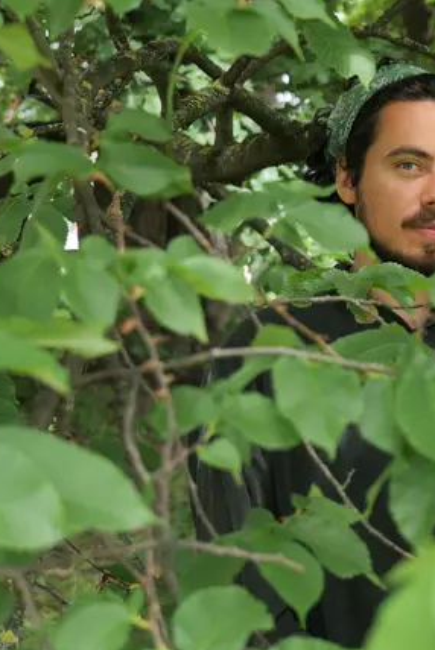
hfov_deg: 15.3
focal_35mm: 88
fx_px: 1592
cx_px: 423
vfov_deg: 23.1
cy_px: 327
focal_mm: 58
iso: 400
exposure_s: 1/100
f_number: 5.6
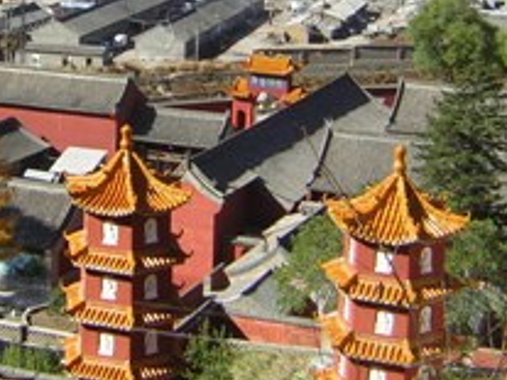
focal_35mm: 91
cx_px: 198
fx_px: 1332
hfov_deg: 21.5
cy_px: 34
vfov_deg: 16.0
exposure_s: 1/173
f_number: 5.8
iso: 50
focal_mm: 6.1
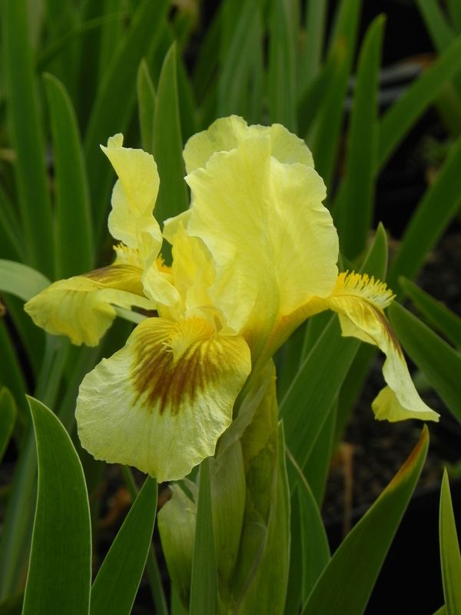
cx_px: 230
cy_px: 308
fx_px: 2557
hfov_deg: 10.3
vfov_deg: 13.7
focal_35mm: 144
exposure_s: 1/800
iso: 160
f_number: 5
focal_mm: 25.7
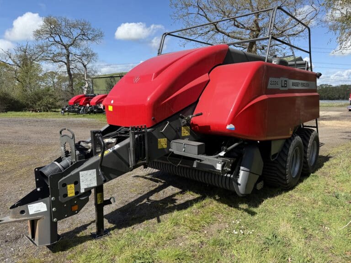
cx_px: 176
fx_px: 243
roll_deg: +0.3
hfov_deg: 71.6
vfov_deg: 56.8
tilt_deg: -6.8
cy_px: 132
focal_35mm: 24
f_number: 1.78
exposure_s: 1/3279
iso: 80
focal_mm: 6.76
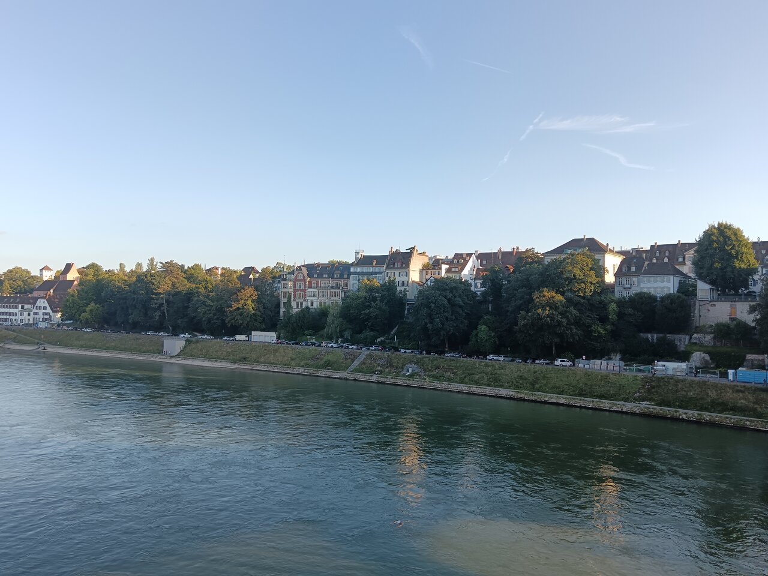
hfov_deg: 65.3
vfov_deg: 51.4
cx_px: 384
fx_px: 599
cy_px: 288
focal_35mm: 27
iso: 100
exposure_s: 1/317
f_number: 1.9
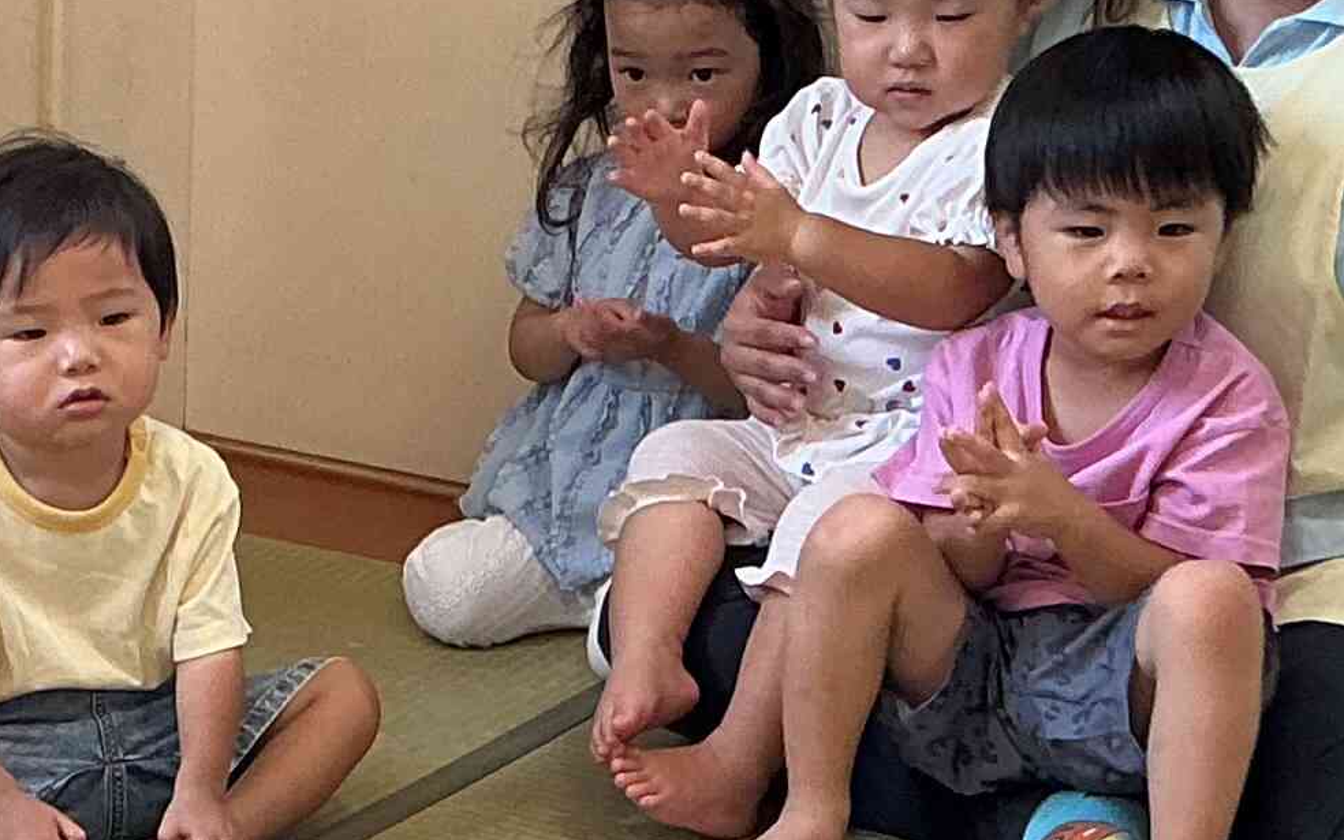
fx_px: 4615
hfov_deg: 16.3
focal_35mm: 126
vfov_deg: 10.2
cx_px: 123
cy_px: 1095
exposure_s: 1/60
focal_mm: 3
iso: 40
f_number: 1.8
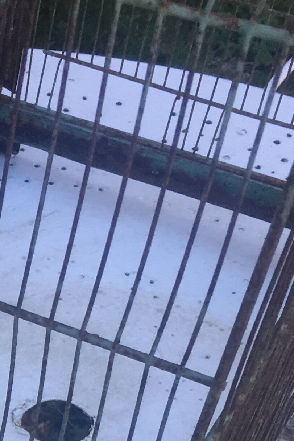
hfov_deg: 12.6
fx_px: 1225
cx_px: -212
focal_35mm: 100
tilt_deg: -49.1
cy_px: 561
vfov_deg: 19.0
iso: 25
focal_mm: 4.15
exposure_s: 1/193
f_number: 2.2
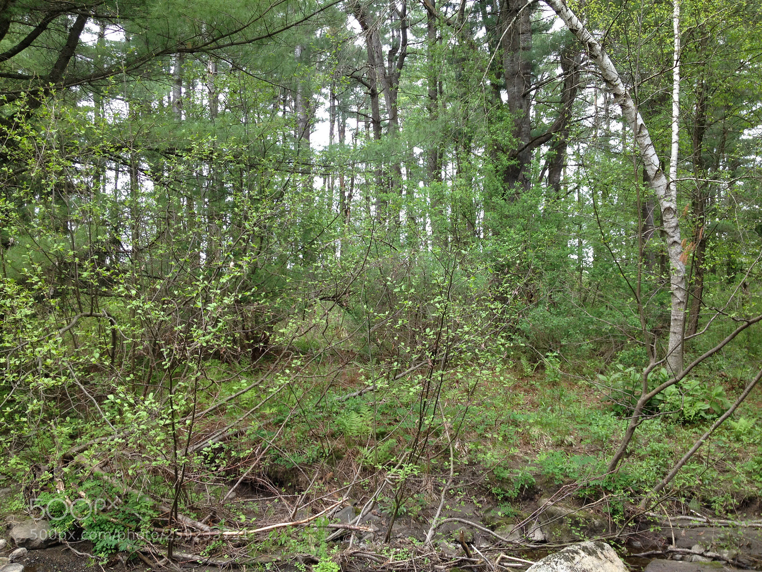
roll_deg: -0.3
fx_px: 770
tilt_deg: -1.7
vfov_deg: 40.7
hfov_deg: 52.6
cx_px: 381
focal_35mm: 35
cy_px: 286
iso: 50
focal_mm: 4.28
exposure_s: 1/120
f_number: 2.4
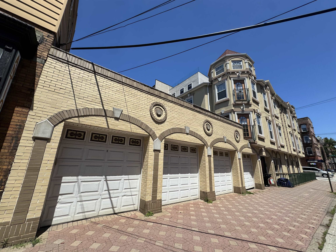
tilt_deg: +15.4
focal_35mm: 14
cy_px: 126
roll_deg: -1.6
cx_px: 168
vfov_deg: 85.7
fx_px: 136
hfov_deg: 102.1
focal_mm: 2.22
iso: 50
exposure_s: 1/2342
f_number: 2.2
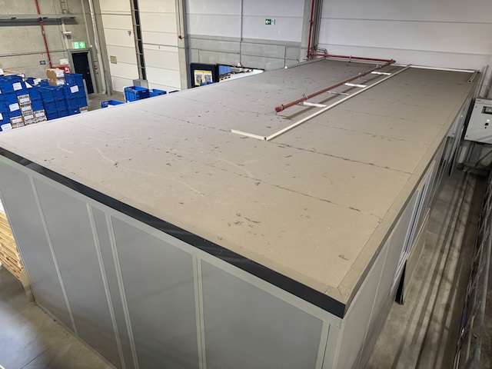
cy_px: 184
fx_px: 341
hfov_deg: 71.6
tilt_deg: -26.6
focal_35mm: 24
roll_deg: -0.9
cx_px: 246
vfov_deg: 56.8
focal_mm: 6.76
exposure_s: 1/50
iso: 400
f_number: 1.78
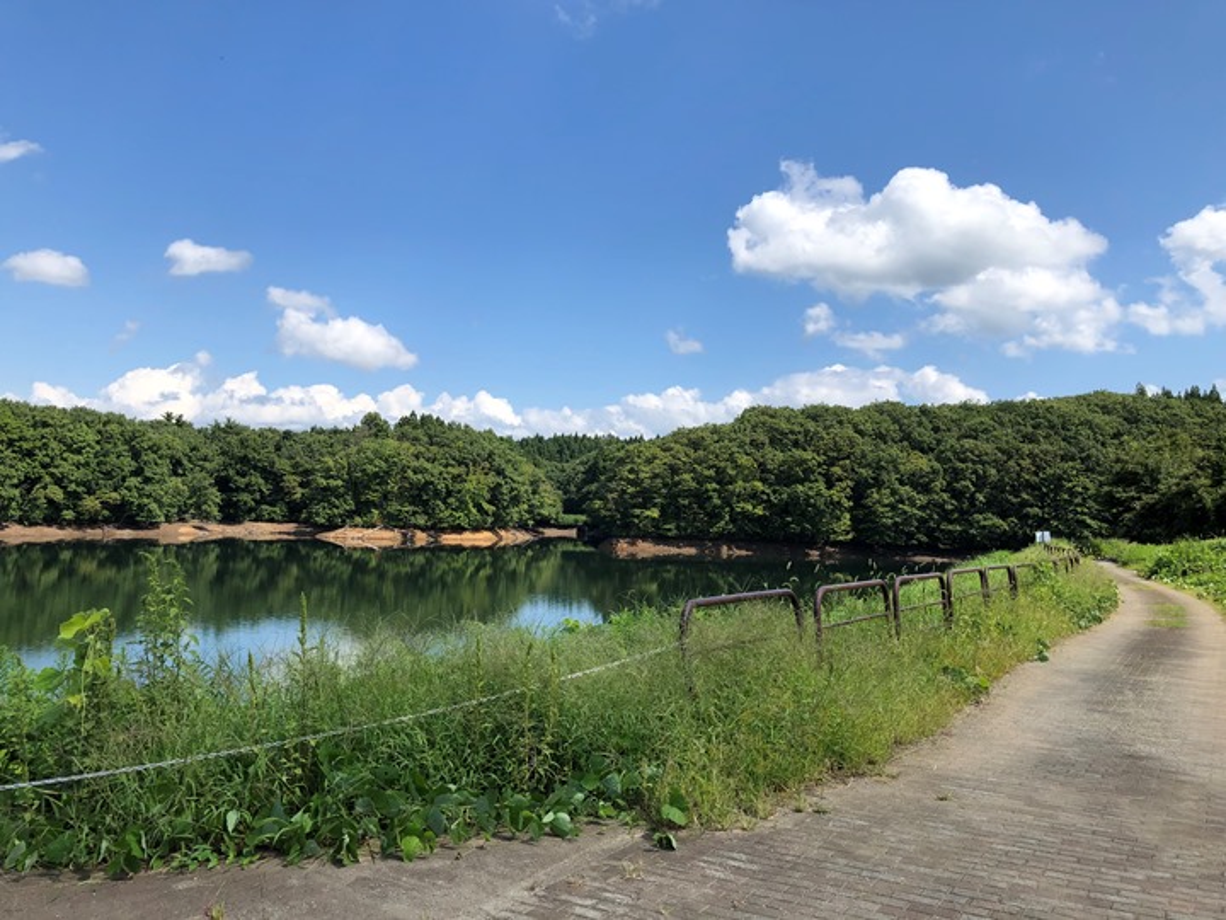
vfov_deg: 49.7
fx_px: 992
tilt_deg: +4.4
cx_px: 613
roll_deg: -1.1
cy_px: 460
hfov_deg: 63.4
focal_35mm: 28
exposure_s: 1/2183
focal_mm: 3.99
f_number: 1.8
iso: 20
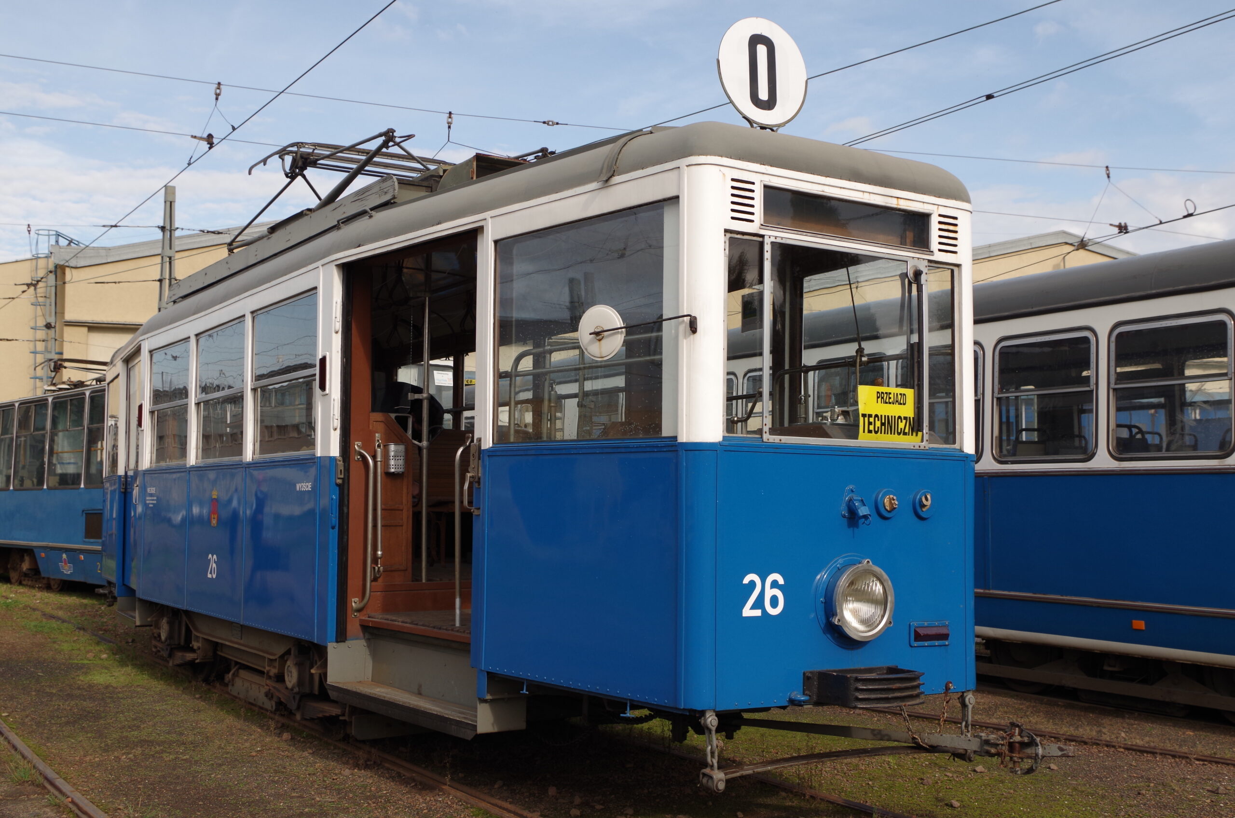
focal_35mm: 39
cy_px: 409
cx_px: 618
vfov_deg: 34.1
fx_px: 1335
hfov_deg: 49.6
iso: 200
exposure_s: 1/320
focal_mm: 26.25
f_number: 8
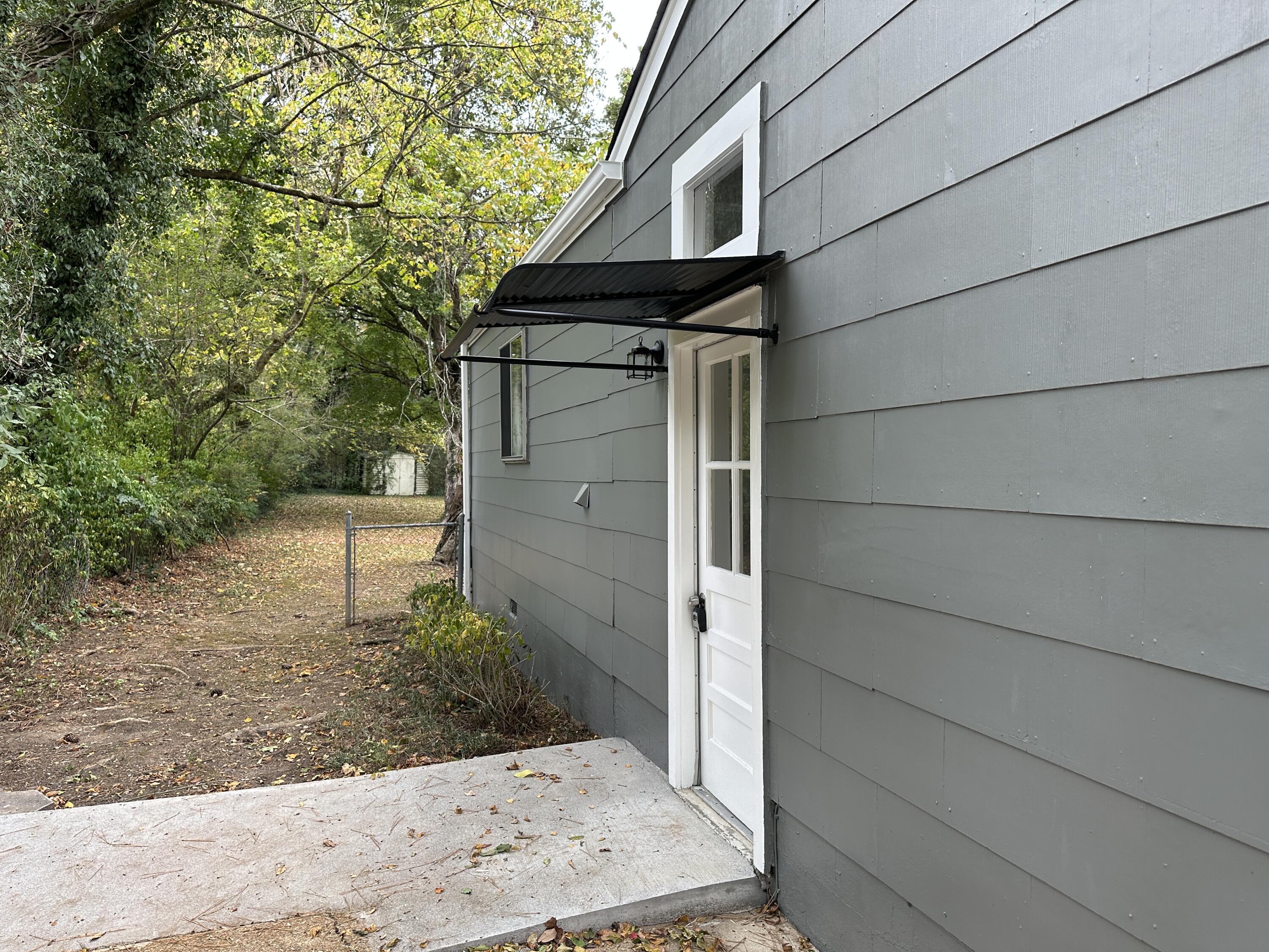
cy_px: 476
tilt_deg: -1.3
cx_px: 634
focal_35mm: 24
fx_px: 880
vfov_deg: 56.8
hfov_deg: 71.6
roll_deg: -0.3
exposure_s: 1/163
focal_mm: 6.86
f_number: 1.78
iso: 100
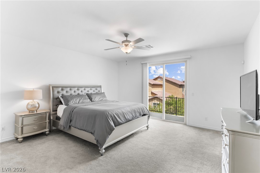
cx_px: 130
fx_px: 123
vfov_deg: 70.4
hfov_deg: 93.3
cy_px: 86
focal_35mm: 17
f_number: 8
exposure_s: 1/13
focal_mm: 17
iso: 400
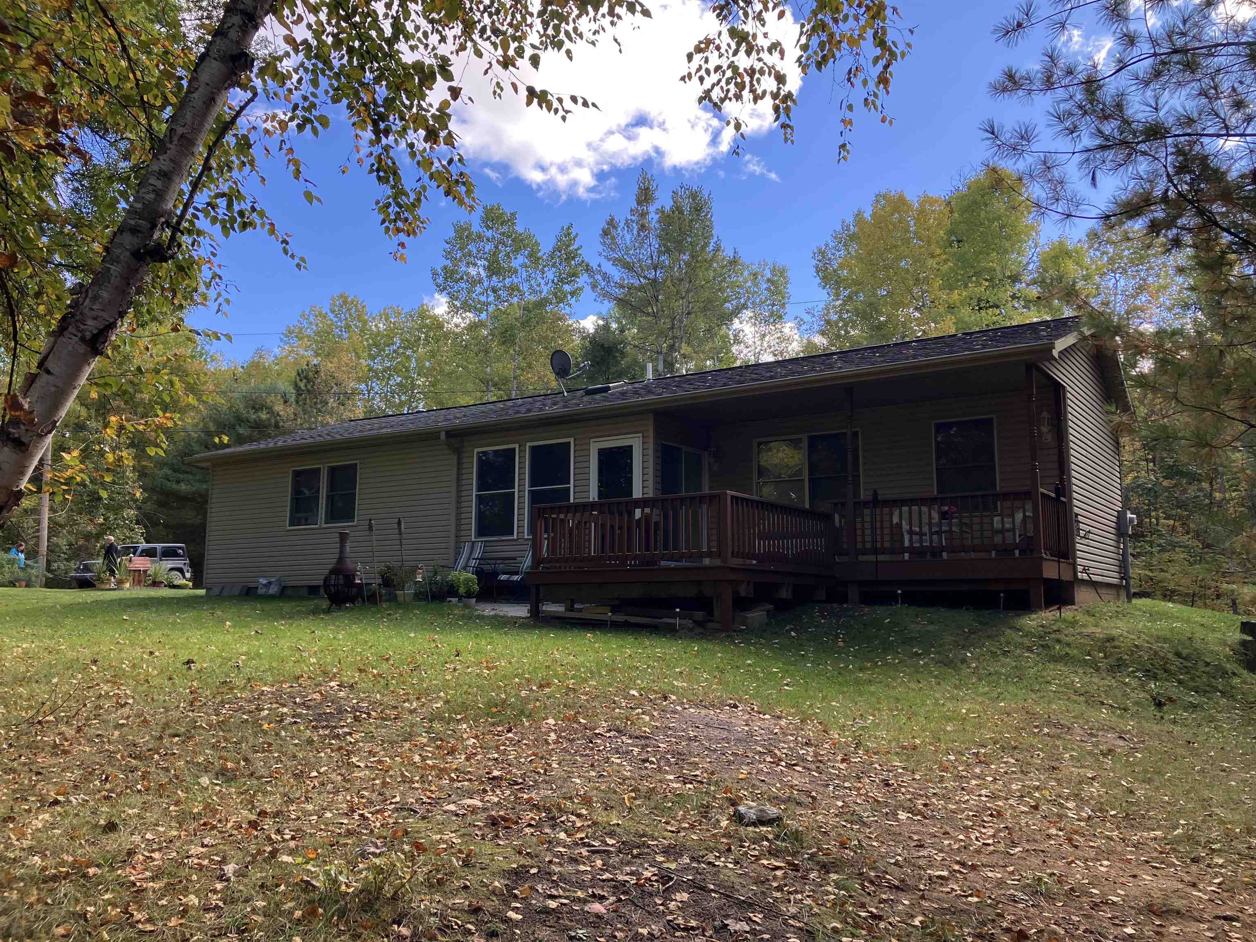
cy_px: 471
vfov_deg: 49.7
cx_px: 628
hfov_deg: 63.4
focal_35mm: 28
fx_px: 1016
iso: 32
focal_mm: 3.99
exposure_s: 1/385
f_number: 1.8
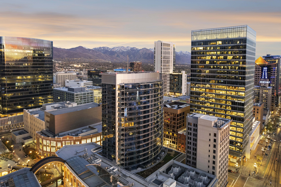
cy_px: 94
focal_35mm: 22
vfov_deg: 57.2
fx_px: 172
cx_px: 140
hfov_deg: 78.6
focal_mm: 8.4
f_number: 2.8
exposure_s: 1/13
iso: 530
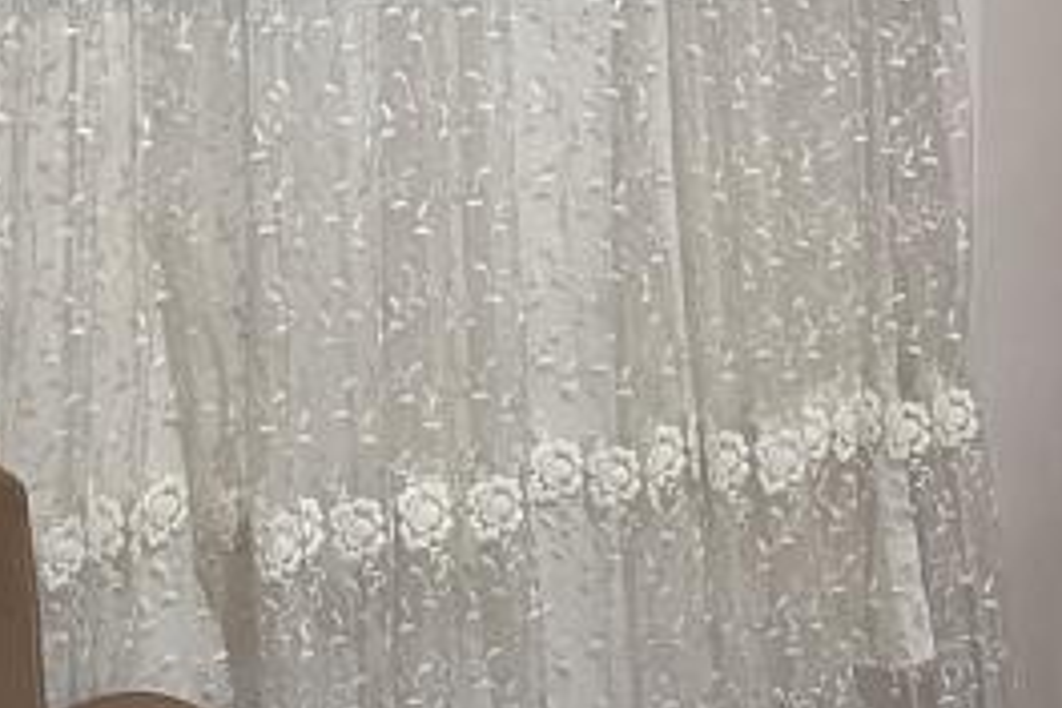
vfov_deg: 10.9
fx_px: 3628
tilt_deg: -3.4
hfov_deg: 16.7
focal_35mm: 123
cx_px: 495
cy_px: -213
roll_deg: -0.8
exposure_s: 1/50
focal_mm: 5.1
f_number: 1.6
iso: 250
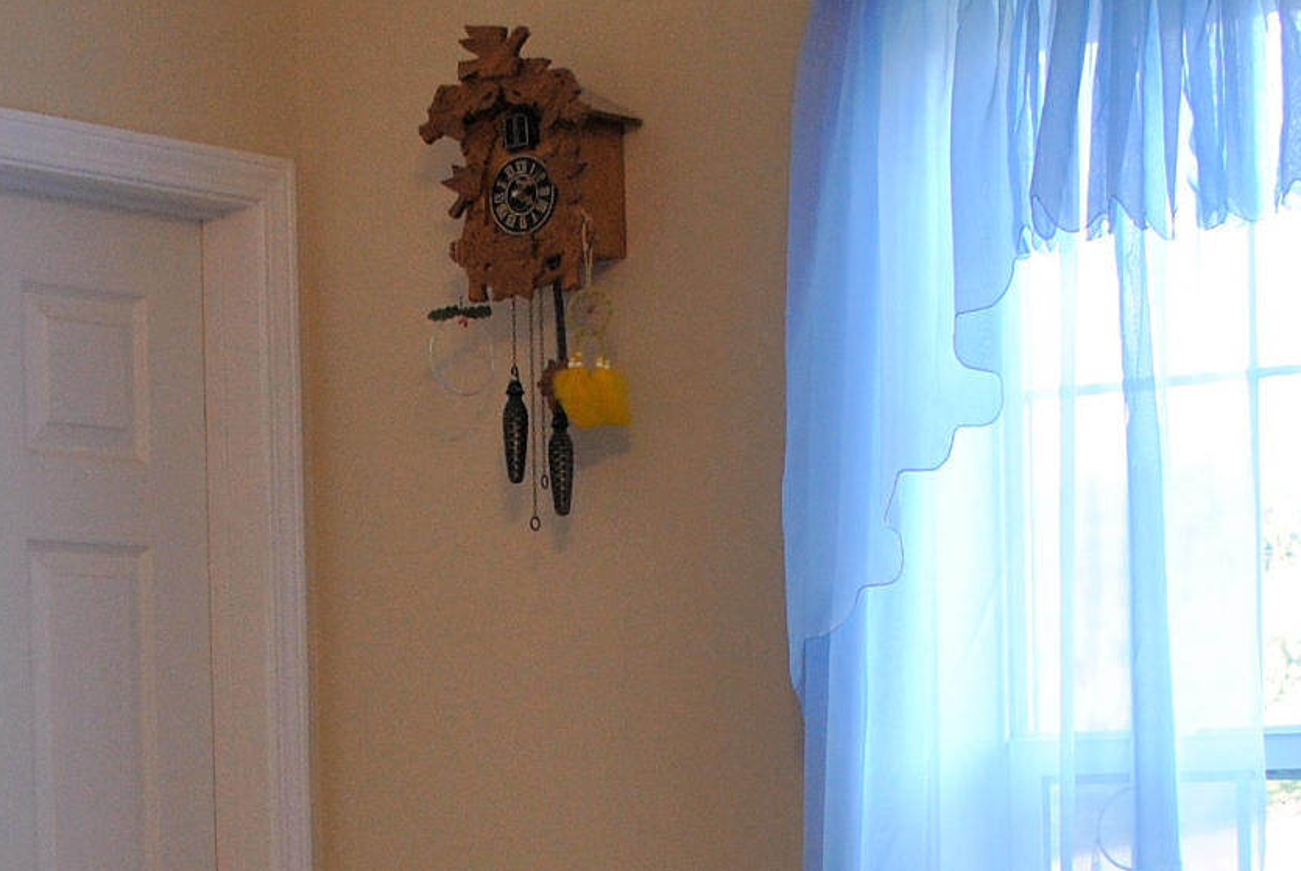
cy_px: 1024
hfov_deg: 20.9
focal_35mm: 97
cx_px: 388
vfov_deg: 13.8
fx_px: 3510
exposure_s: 1/60
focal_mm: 18
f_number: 3.8
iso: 200
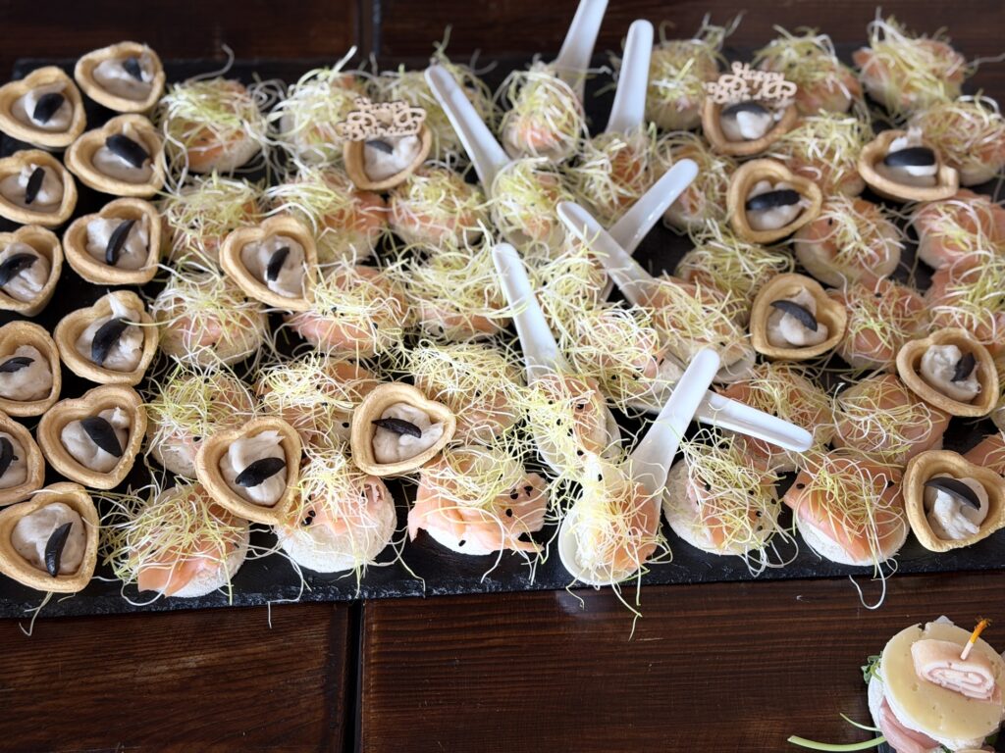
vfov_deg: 30.3
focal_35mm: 48
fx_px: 1394
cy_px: 376
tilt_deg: -58.6
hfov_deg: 39.7
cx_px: 502
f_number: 1.78
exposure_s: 1/50
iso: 125
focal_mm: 6.76
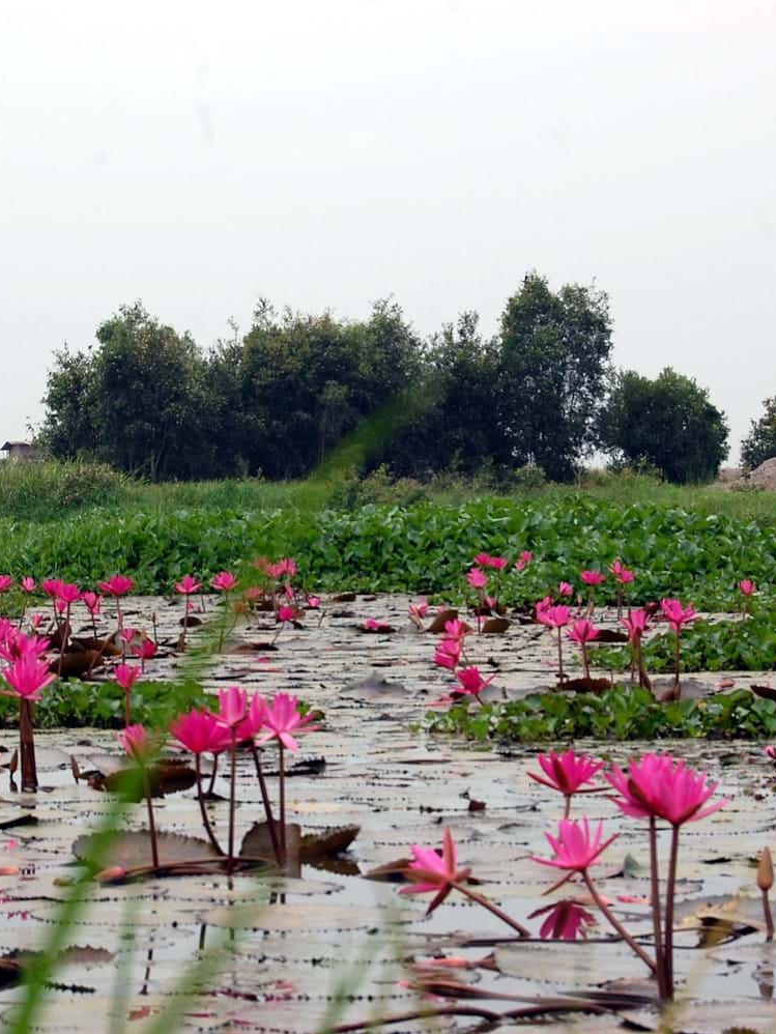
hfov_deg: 12.4
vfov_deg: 16.4
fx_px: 3577
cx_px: 294
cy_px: 518
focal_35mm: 120
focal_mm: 55
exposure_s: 1/320
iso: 200
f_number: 8
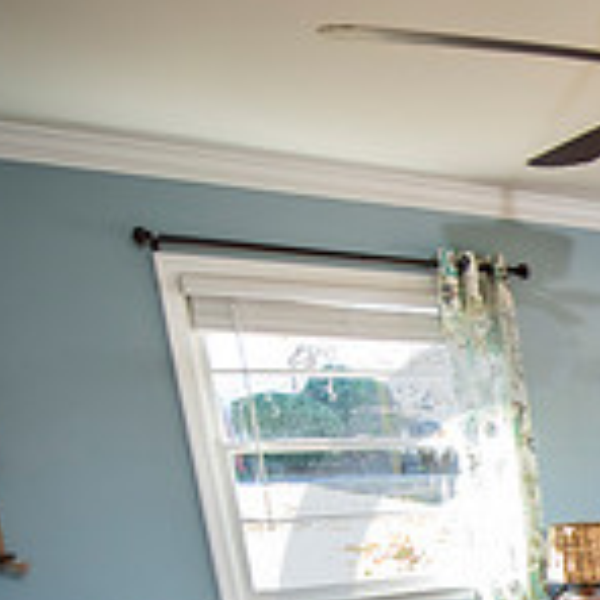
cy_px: 667
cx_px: 927
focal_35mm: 47
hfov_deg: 25.6
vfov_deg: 31.7
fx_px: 922
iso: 400
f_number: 2.8
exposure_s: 1/250
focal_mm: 14
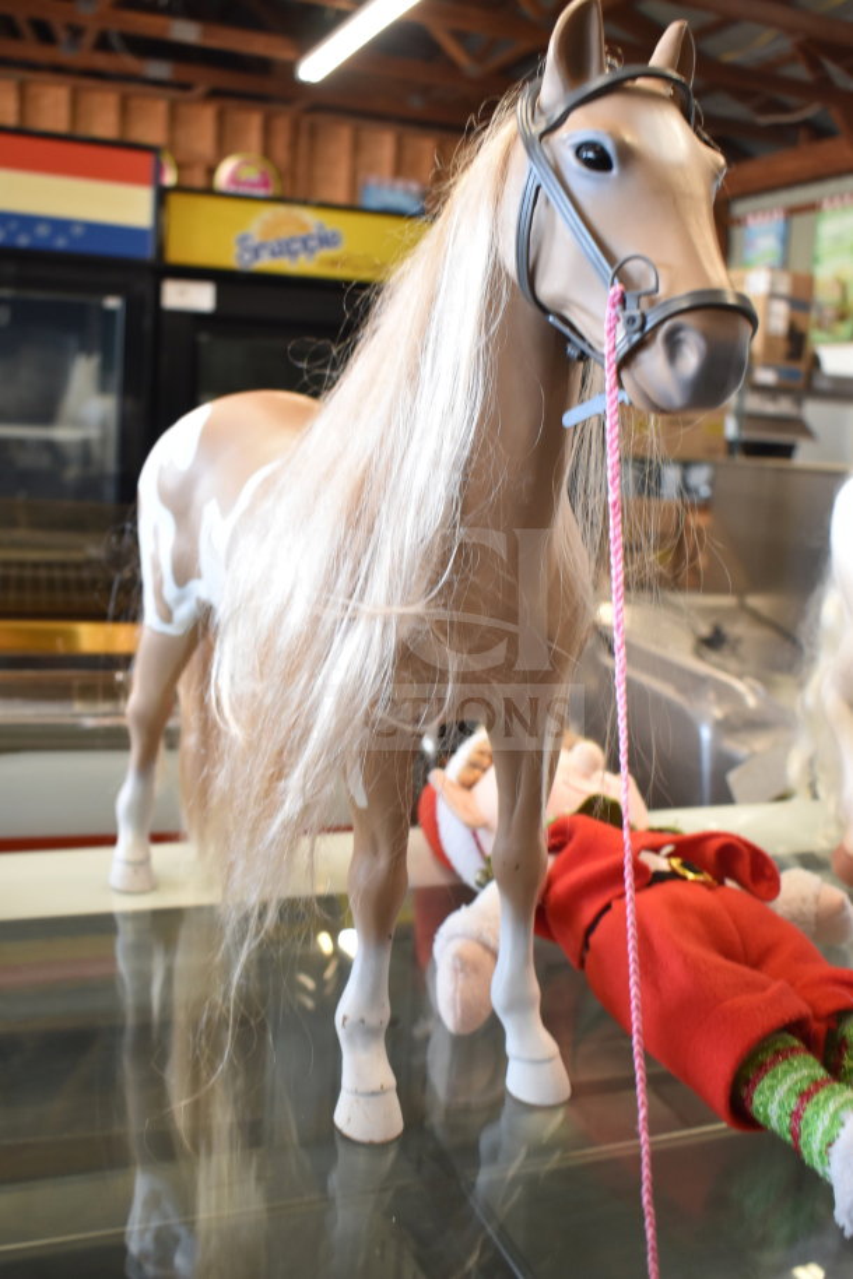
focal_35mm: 34
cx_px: 426
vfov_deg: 55.1
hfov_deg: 38.4
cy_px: 640
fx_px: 1226
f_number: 3.8
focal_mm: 23
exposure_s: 1/40
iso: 720
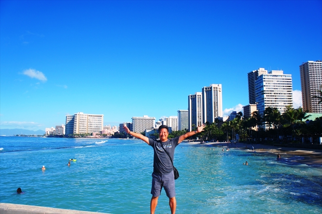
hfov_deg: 67.5
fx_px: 241
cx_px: 161
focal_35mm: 27
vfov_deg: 47.8
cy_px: 107
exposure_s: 1/640
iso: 200
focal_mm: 18
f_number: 8
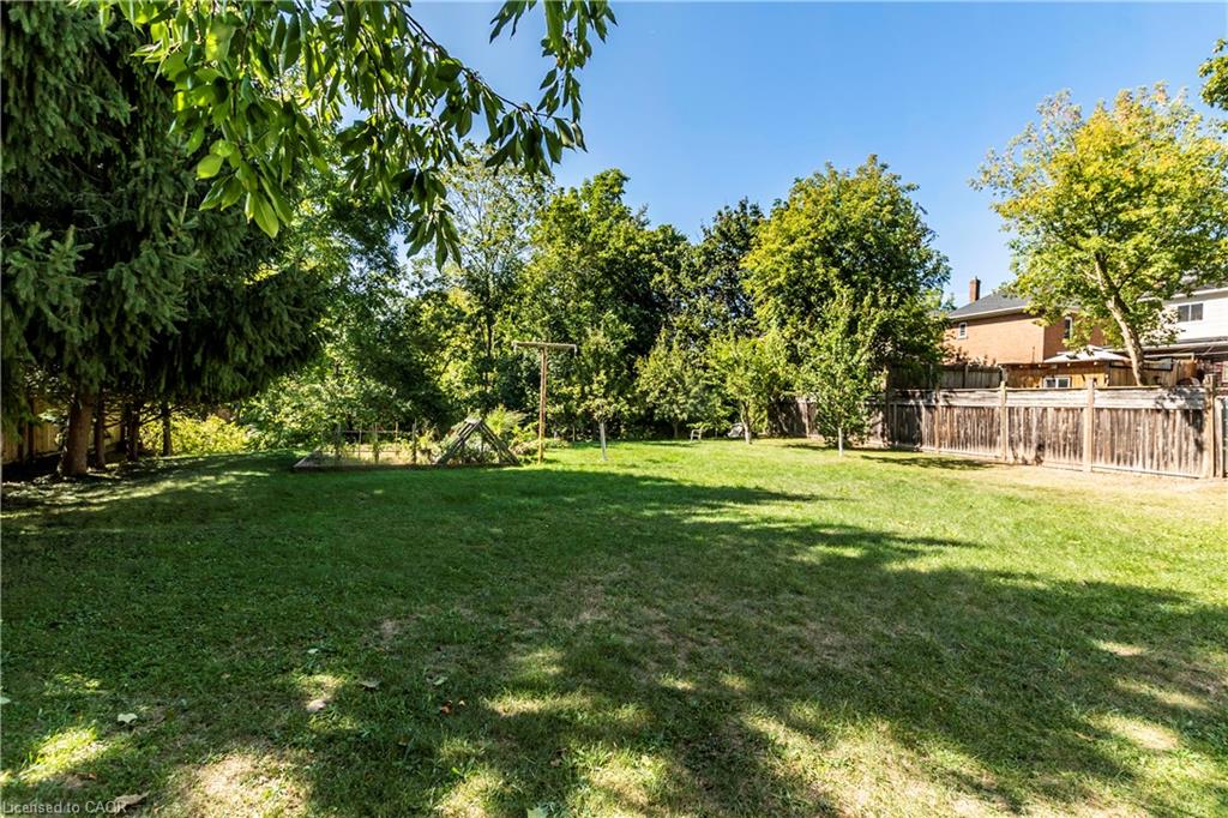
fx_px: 511
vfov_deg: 77.3
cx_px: 614
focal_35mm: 15
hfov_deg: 100.4
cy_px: 409
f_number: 8
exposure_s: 1/250
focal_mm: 10
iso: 200
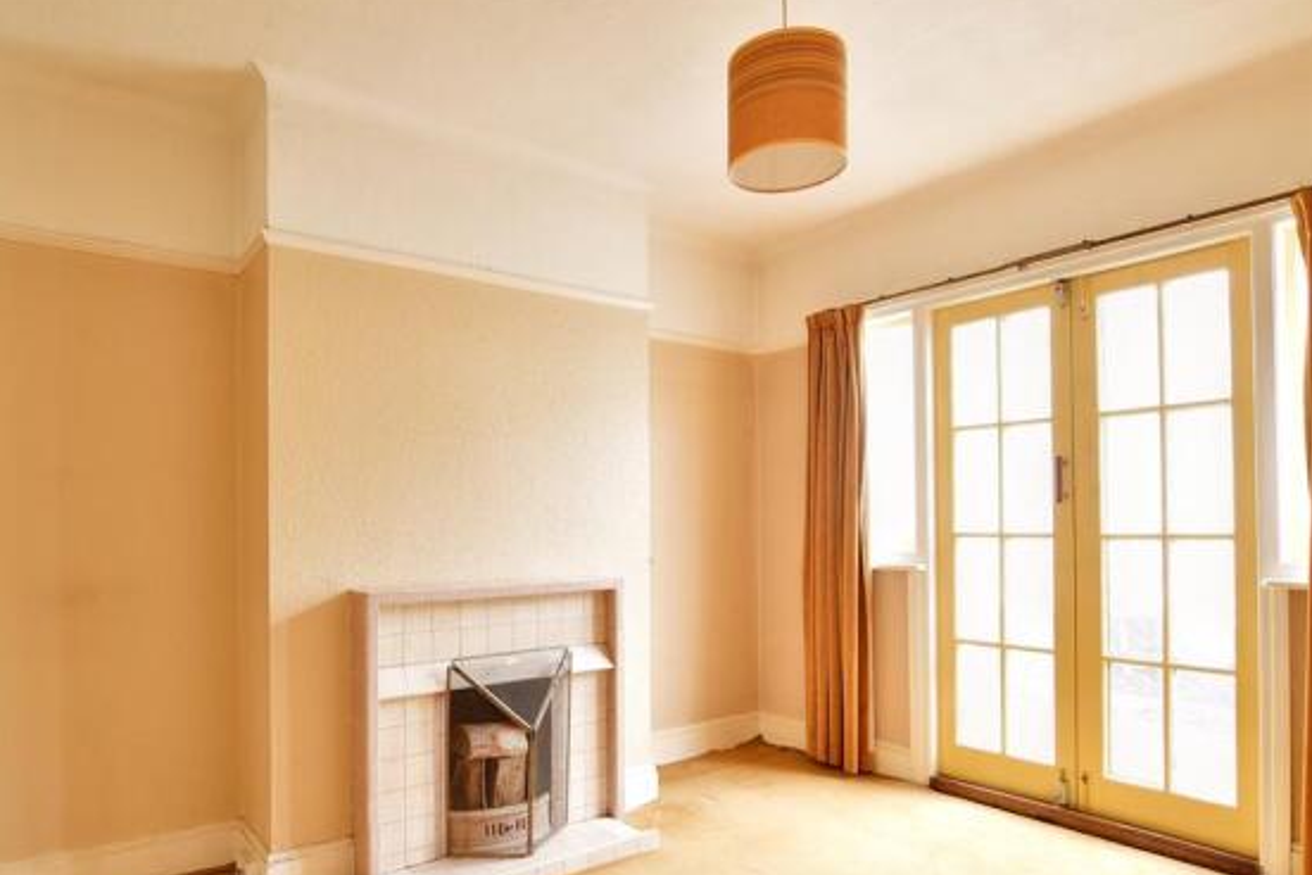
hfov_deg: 86.2
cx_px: 549
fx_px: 692
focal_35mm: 19
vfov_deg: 64.2
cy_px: 505
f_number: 7.1
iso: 160
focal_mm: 11
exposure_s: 1/1.6
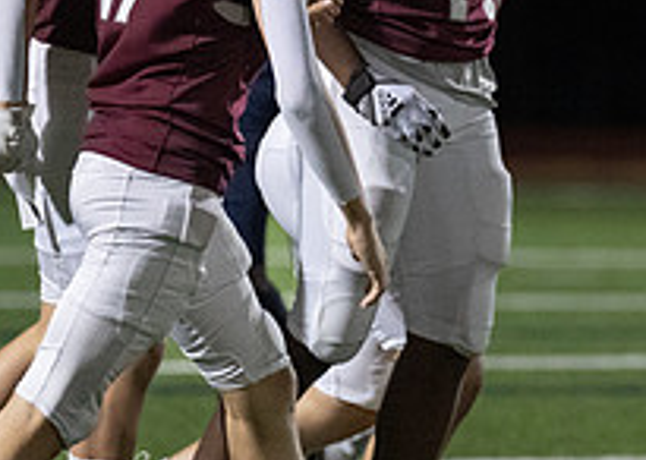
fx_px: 14315
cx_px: 449
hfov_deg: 2.6
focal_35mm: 781
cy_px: 58
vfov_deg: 1.8
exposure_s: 1/1000
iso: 3200
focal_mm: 200
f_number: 2.8
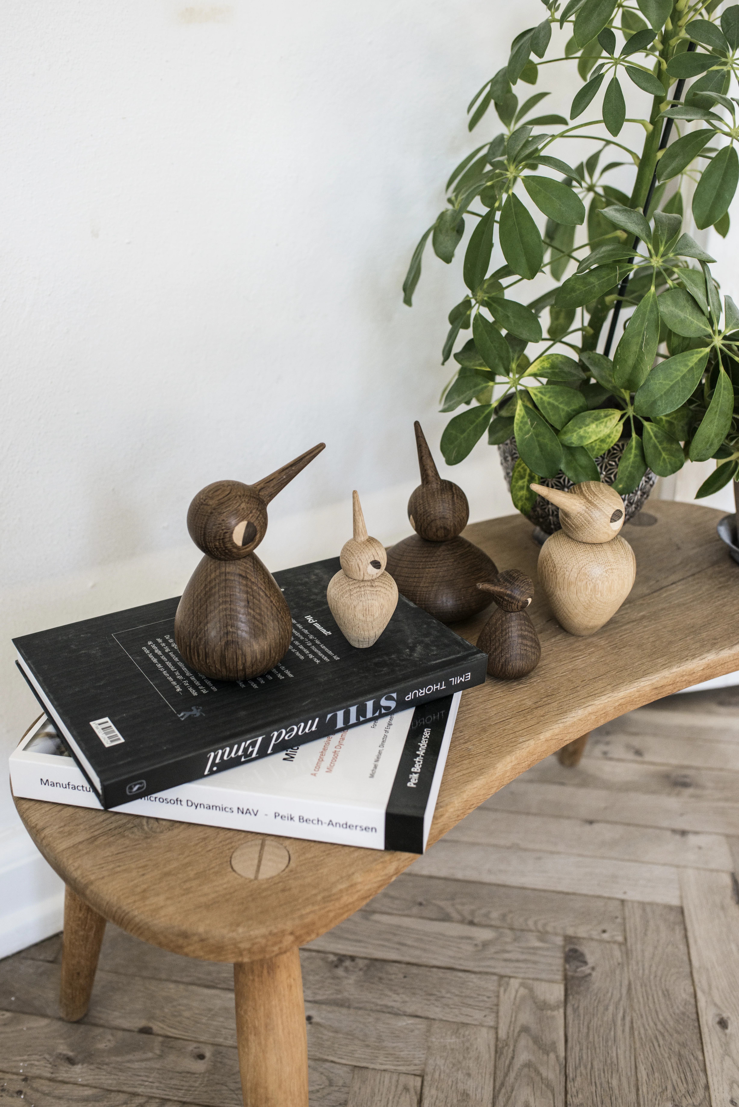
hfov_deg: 37.9
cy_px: 554
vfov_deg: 54.4
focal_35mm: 35
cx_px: 370
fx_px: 1077
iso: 800
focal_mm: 35
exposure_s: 1/320
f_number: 4
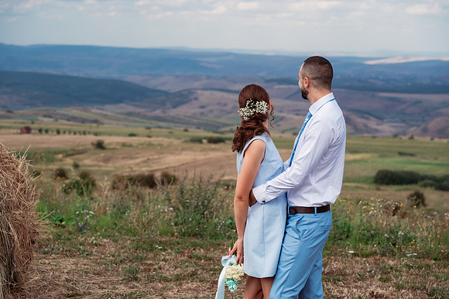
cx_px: 224
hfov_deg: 27.0
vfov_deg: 18.2
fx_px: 935
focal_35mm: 75
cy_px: 150
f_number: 4.5
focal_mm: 75
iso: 250
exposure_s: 1/640
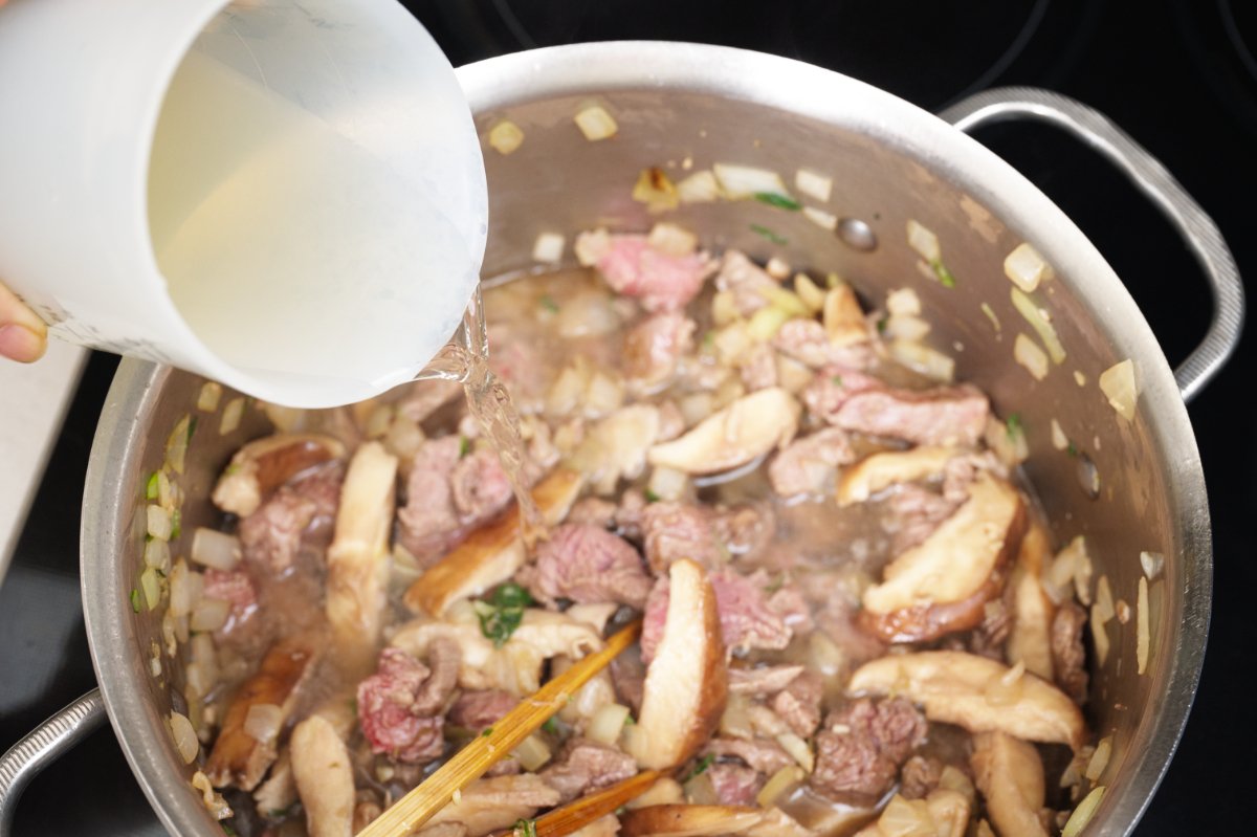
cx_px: 628
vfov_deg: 23.8
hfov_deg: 35.1
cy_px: 418
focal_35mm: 57
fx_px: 1989
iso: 1000
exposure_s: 1/250
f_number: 6.3
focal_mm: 57
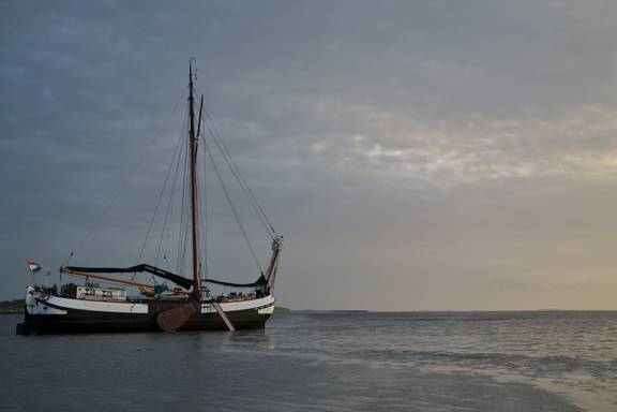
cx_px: 308
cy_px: 206
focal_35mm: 42
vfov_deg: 31.9
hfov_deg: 46.4
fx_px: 720
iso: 400
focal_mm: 28
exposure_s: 1/1600
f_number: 4.5
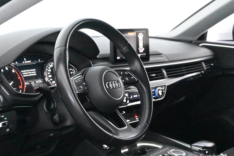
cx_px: 125
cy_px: 80
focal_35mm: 83
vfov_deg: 16.5
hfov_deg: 24.5
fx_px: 539
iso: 36000
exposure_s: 1/80
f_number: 6
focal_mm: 46
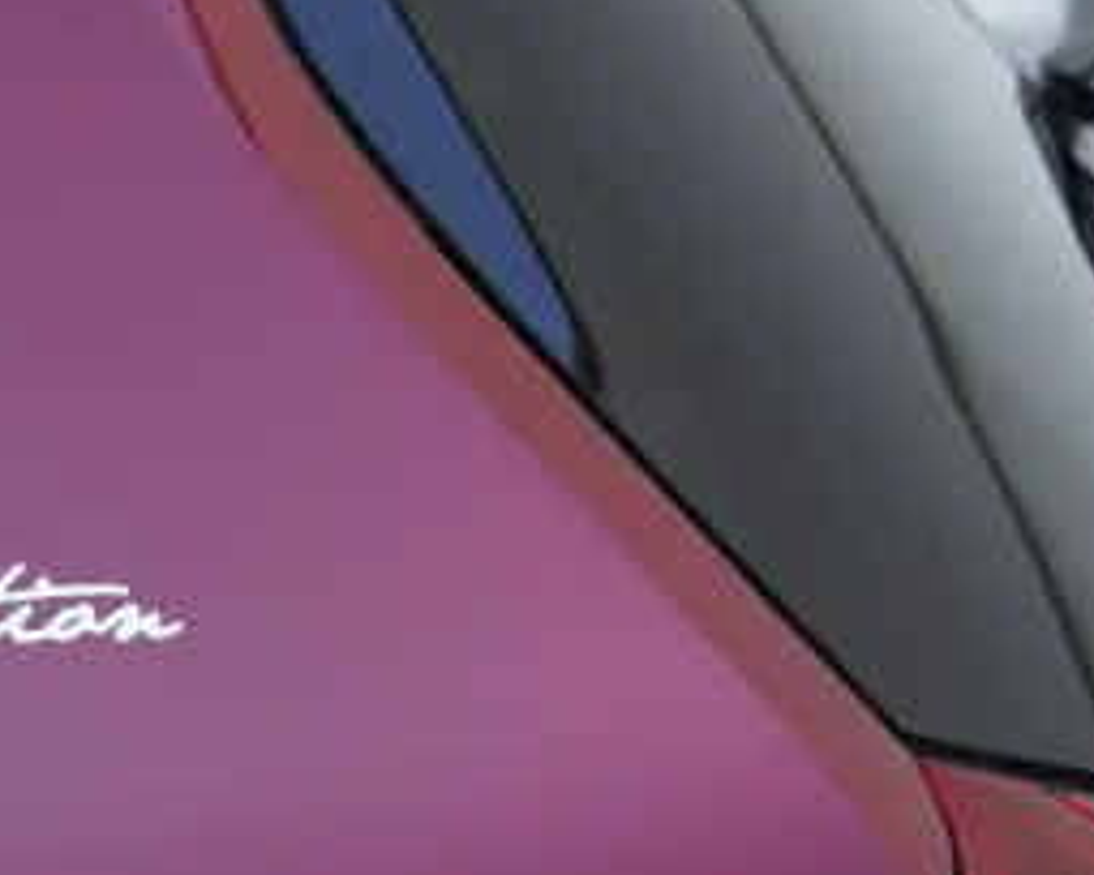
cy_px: 789
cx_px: -215
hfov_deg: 13.3
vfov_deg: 10.9
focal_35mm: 141
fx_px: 4565
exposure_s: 1/80
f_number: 5.6
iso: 160
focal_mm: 40
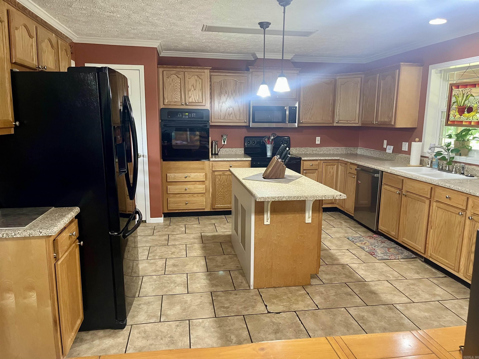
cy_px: 180
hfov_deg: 67.3
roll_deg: -0.4
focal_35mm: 26
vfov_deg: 53.1
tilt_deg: -10.9
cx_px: 240
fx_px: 360
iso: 320
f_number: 1.6
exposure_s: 1/60
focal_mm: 5.1
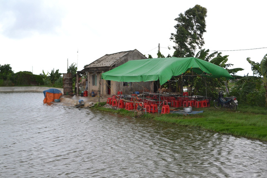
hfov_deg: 35.0
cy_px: 89
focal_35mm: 57
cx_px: 134
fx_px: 423
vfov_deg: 23.8
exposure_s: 1/250
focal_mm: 38
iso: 400
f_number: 8
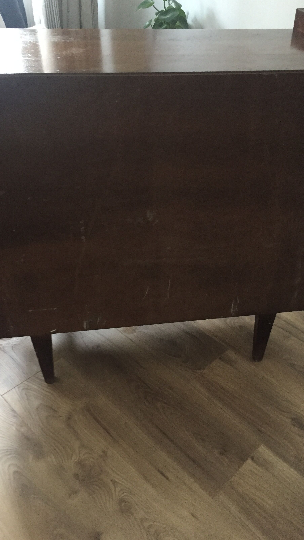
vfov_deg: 61.0
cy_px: 268
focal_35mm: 32
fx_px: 459
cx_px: 168
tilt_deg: -37.7
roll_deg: -1.0
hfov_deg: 36.6
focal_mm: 4.15
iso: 250
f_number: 2.2
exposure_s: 1/17
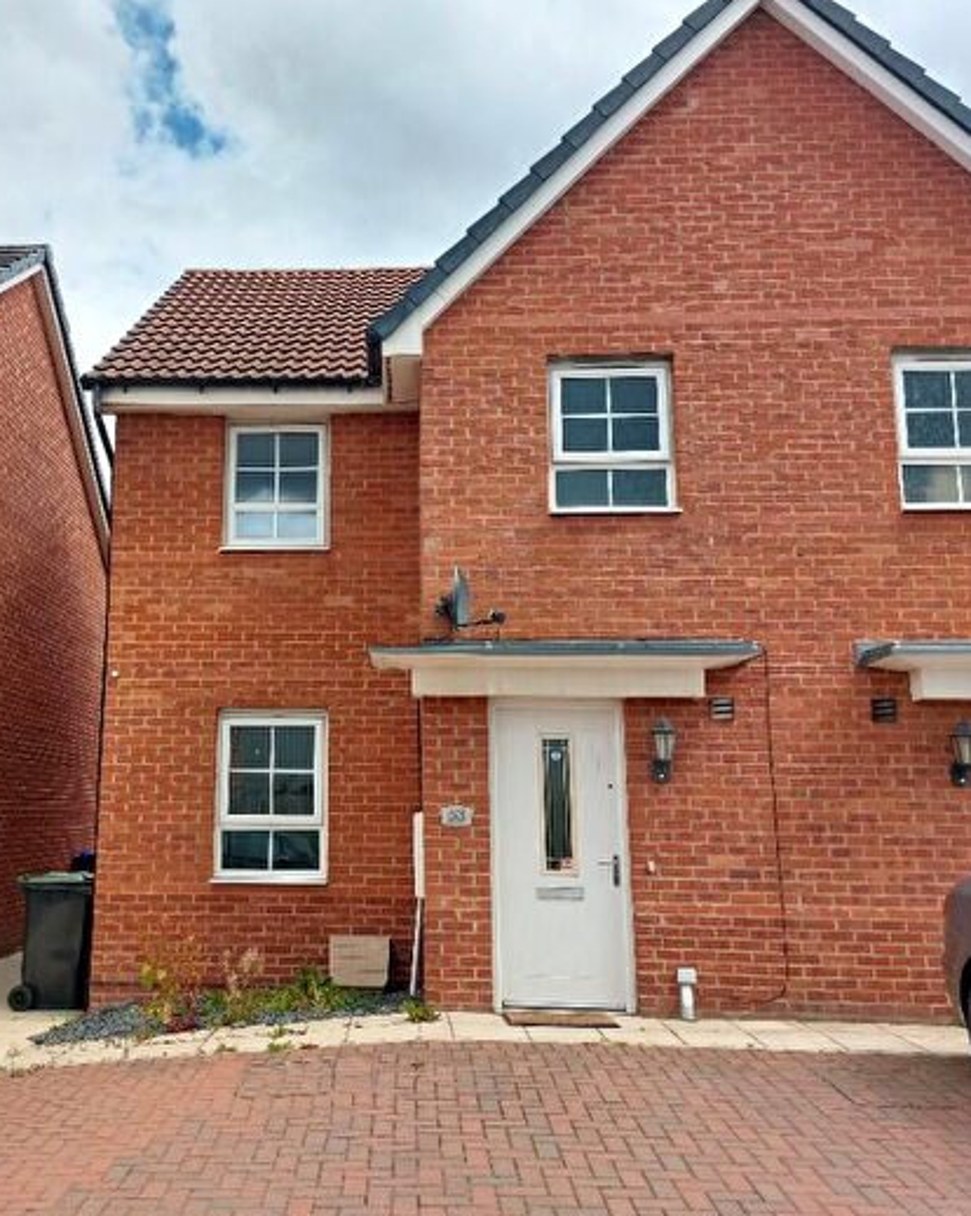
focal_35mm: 33
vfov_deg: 54.2
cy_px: 609
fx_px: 1186
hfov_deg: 43.7
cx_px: 303
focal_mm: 5.23
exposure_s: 1/533
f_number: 1.8
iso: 25
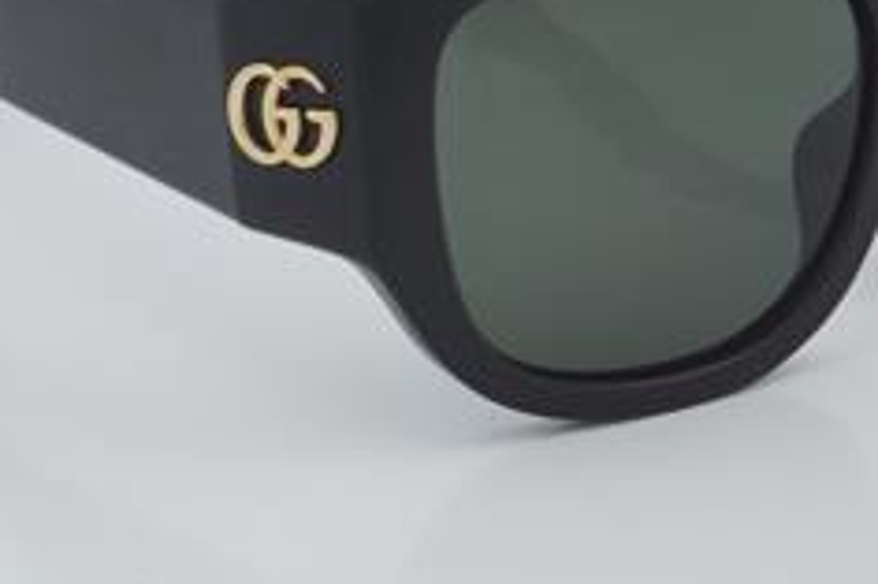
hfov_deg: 16.1
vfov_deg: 10.7
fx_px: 3095
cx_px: 610
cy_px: 112
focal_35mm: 127
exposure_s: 1/4
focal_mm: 50
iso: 100
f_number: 32
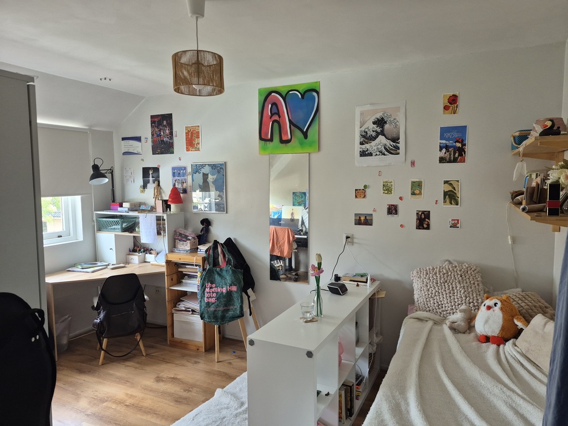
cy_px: 213
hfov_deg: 73.9
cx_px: 284
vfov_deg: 58.9
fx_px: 377
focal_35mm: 23
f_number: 1.8
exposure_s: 1/180
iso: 200
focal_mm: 5.4
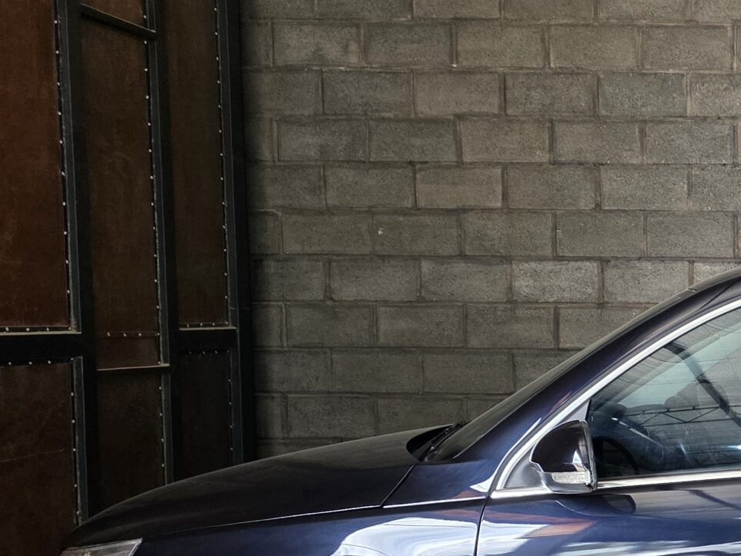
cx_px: 842
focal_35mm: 61
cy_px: 445
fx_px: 1306
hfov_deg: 28.4
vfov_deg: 23.7
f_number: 1.7
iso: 200
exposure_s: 1/180
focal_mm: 6.3
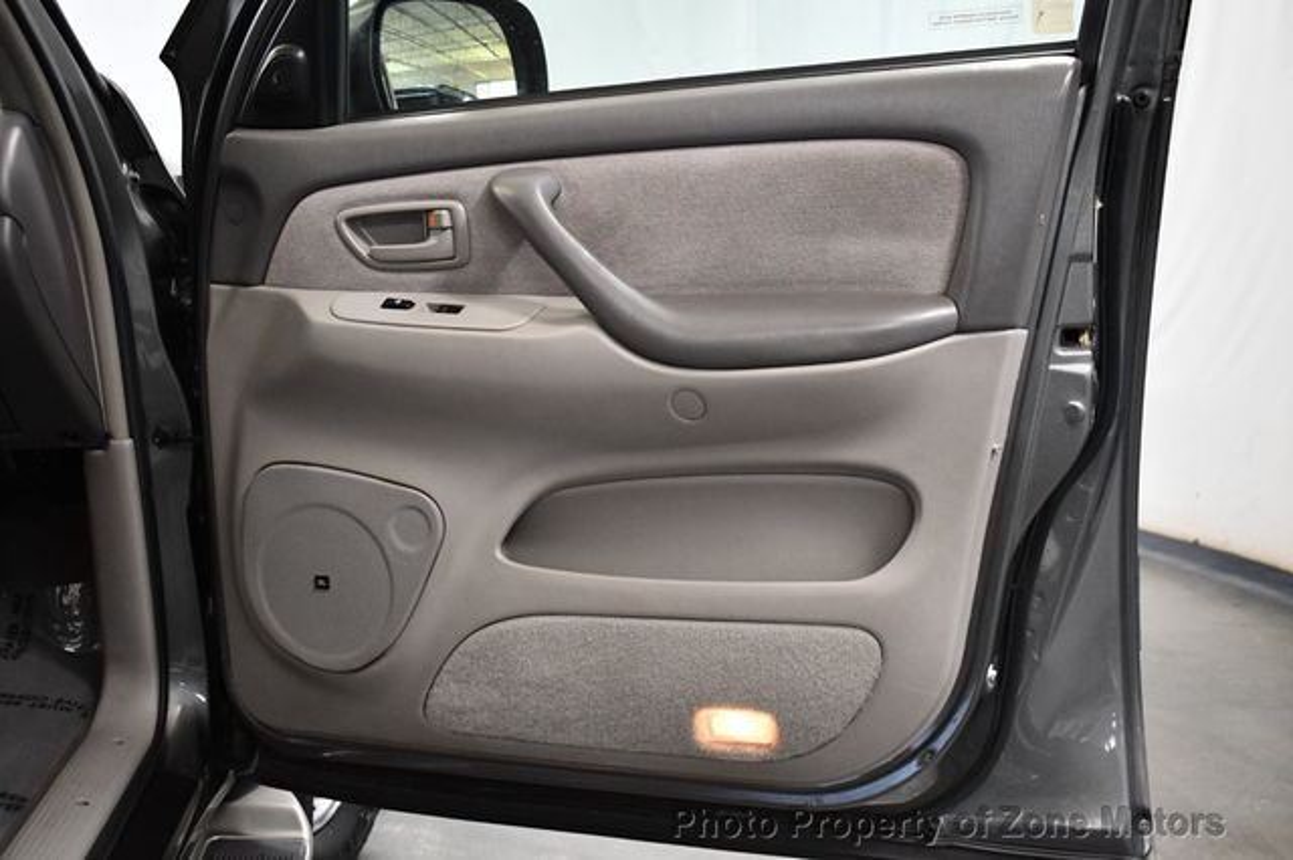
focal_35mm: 36
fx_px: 1292
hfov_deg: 53.2
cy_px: 430
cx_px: 646
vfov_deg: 36.8
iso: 2800
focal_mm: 24
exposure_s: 1/125
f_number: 4
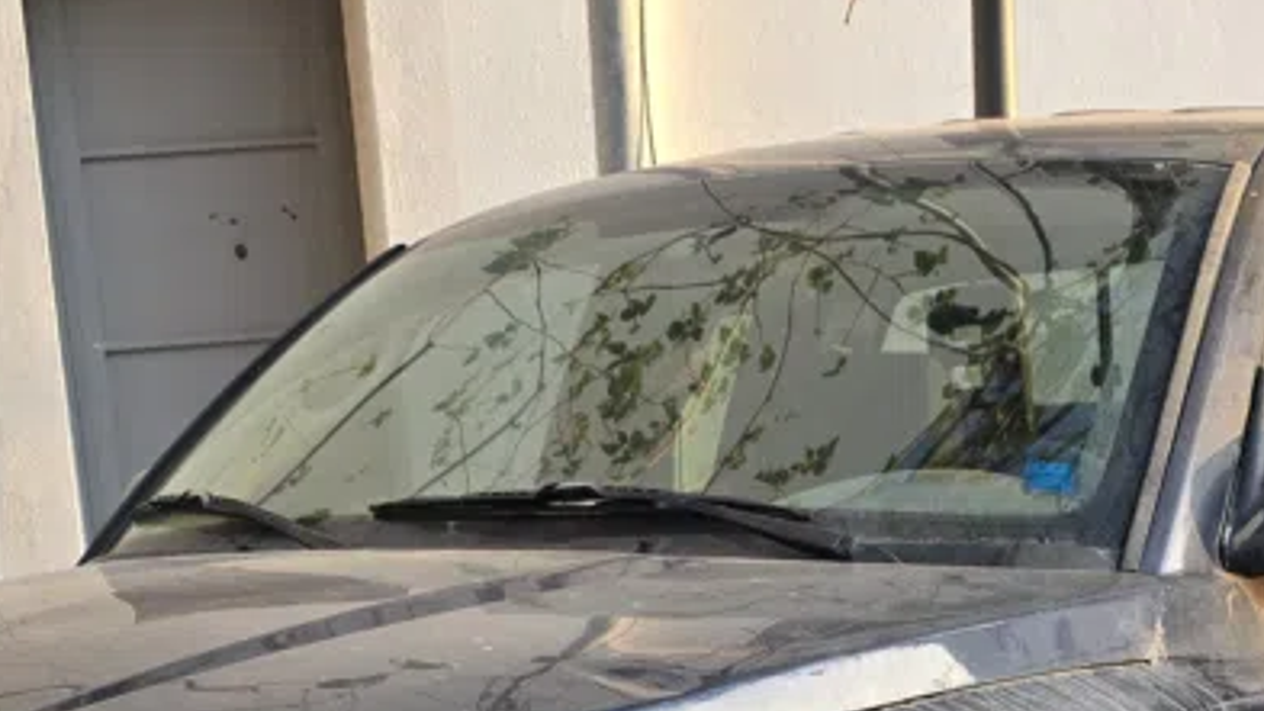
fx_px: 2916
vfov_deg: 12.7
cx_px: 531
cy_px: 1276
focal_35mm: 87
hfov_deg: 24.4
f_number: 1.7
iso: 80
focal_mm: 6.3
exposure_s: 1/180
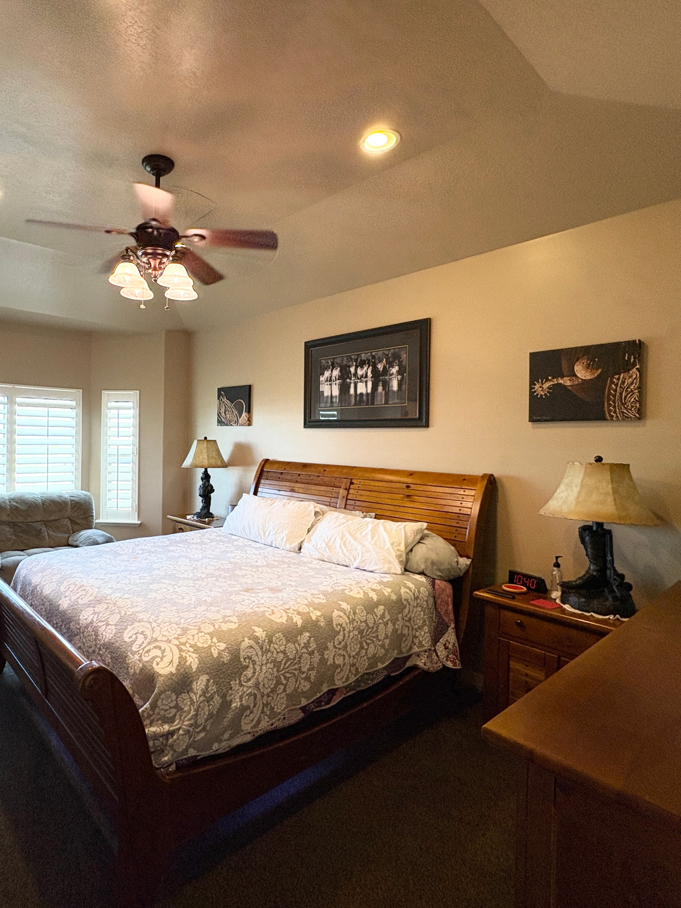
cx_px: 232
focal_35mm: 19
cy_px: 448
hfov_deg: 67.0
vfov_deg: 84.7
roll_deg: -0.5
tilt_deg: -0.4
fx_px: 498
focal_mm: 2.22
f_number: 2.2
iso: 250
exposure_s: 1/120
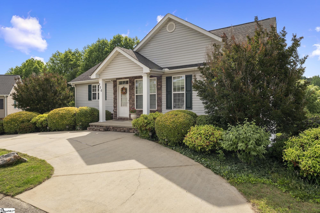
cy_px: 106
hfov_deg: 77.3
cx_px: 160
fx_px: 200
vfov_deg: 56.1
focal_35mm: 22
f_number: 6.3
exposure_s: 1/1000
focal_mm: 22.5
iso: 400
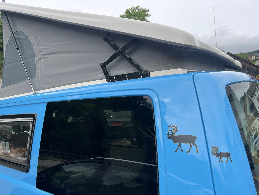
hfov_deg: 67.3
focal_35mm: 26
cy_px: 98
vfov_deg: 53.1
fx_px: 195
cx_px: 130
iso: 50
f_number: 1.5
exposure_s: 1/840
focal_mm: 5.7
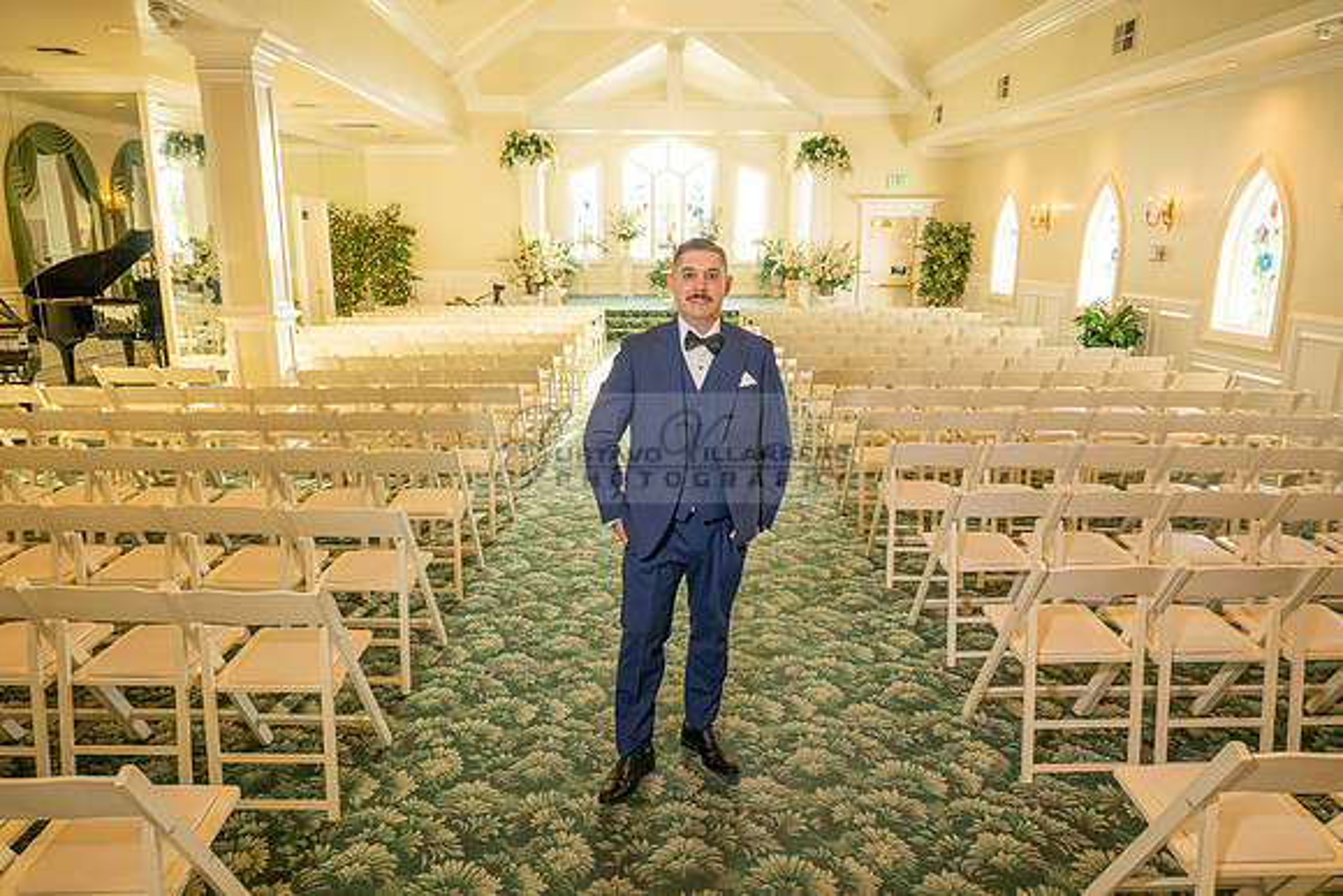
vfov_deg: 53.2
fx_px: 896
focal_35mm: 24
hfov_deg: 73.7
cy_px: 448
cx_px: 672
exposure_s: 1/125
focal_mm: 24
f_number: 4.5
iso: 1000
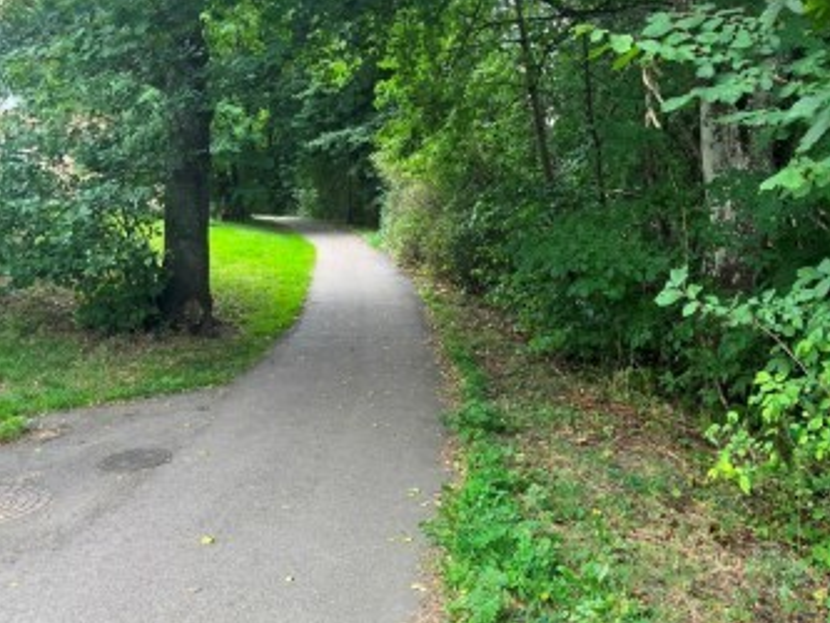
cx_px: 414
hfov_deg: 52.6
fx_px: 840
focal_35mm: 35
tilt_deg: -0.3
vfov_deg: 40.0
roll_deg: +3.8
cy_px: 189
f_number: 1.6
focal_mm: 5.1
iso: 40
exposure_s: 1/122
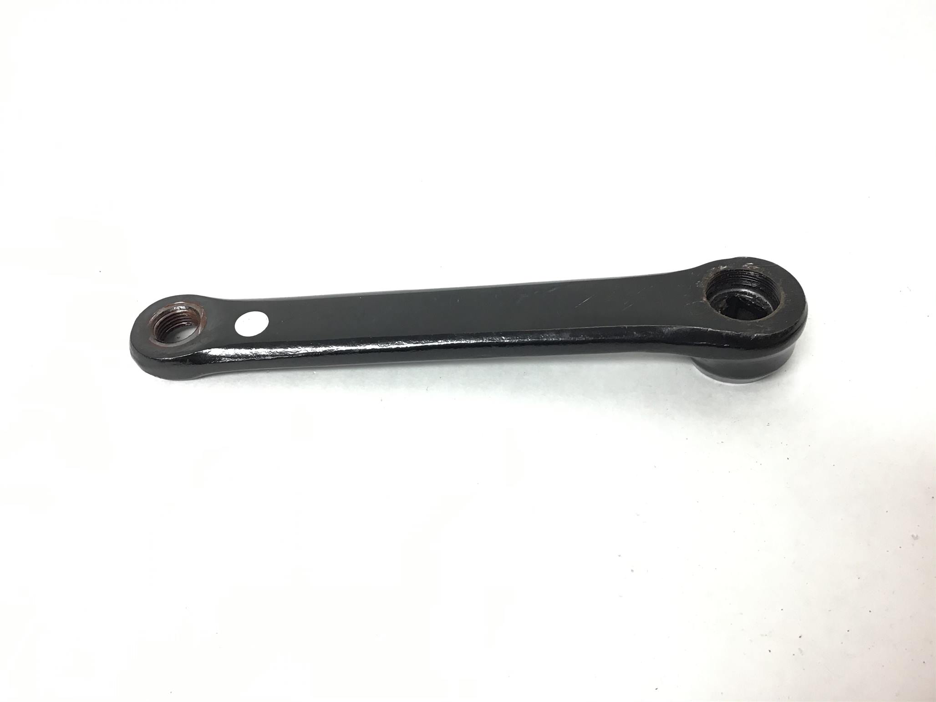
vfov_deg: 45.4
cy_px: 351
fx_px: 838
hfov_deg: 58.4
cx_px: 468
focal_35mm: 31
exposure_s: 1/33
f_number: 2.4
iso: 64
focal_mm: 3.3
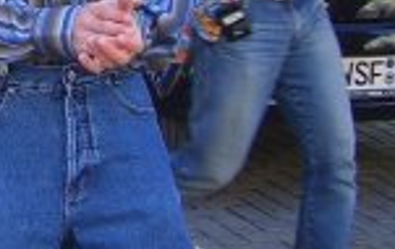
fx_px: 1693
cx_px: -251
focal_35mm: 157
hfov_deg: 12.5
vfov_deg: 8.2
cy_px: -126
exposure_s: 1/160
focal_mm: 5.8
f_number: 2.6
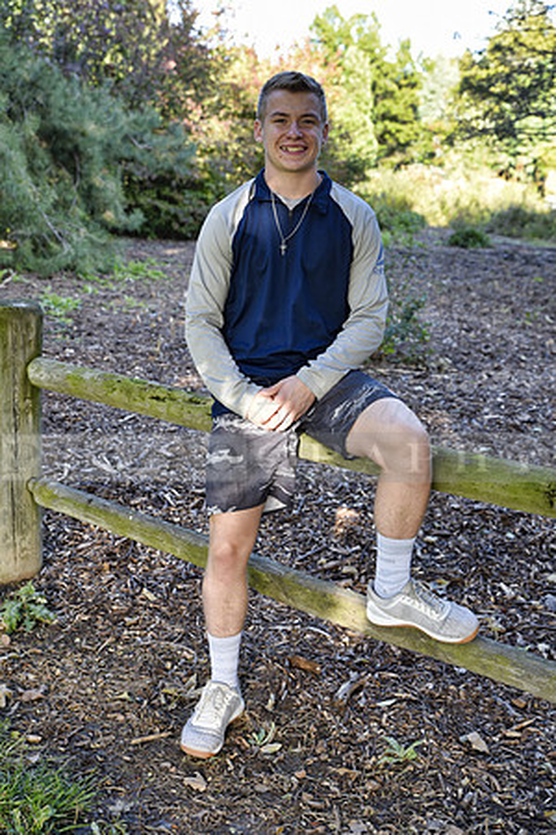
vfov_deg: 41.1
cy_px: 418
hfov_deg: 28.1
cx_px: 278
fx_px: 1112
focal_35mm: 48
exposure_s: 1/80
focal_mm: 48
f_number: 4.5
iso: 200
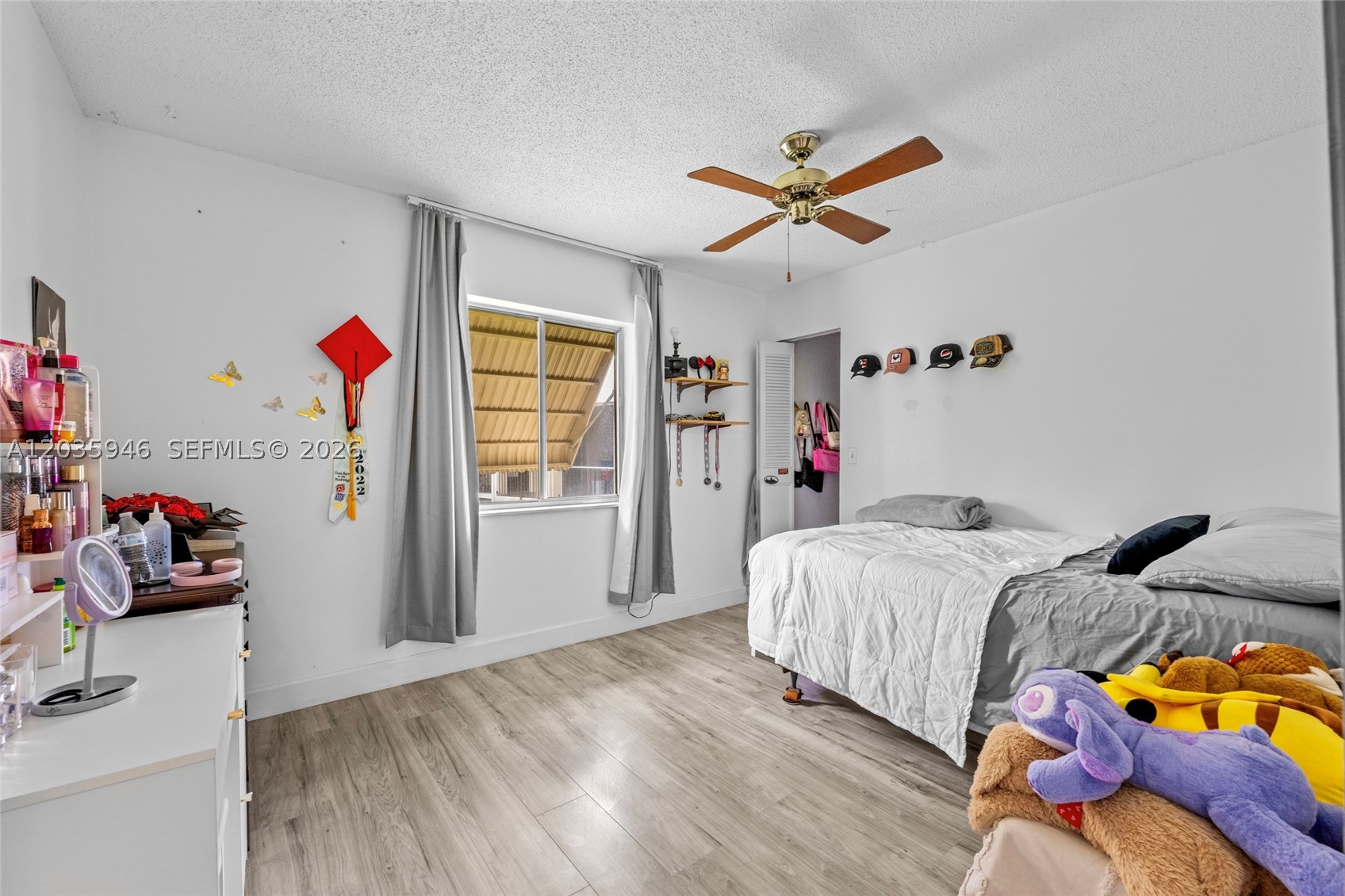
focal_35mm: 14
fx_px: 523
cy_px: 448
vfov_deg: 81.2
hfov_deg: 104.3
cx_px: 672
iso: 500
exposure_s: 1/5
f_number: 8
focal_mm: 14
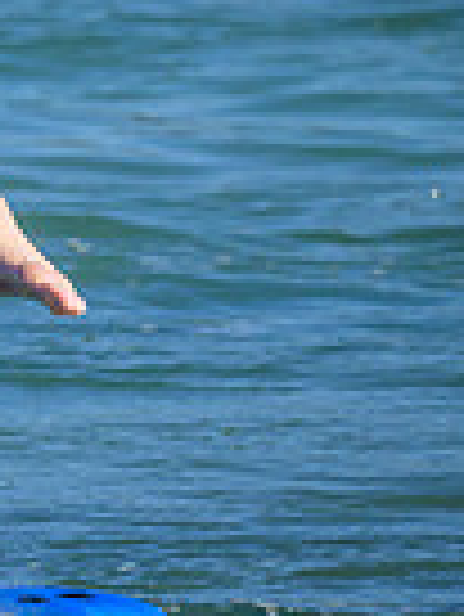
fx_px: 58030
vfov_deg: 0.6
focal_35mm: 3252
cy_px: 420
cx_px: -806
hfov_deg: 0.5
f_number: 8
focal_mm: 800
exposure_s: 1/2000
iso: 800
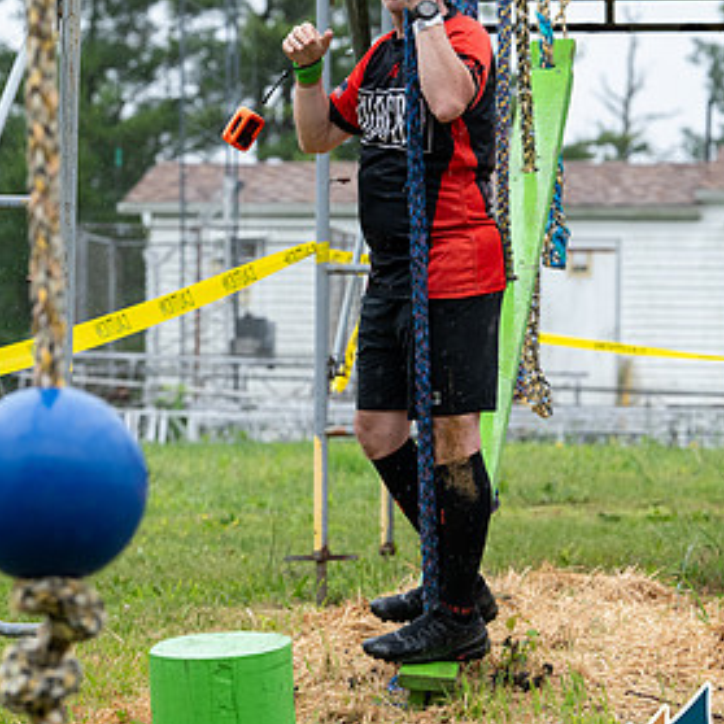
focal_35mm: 247
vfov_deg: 7.1
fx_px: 5845
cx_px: 361
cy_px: 267
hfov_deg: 7.1
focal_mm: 120
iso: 1600
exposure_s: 1/800
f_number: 5.6
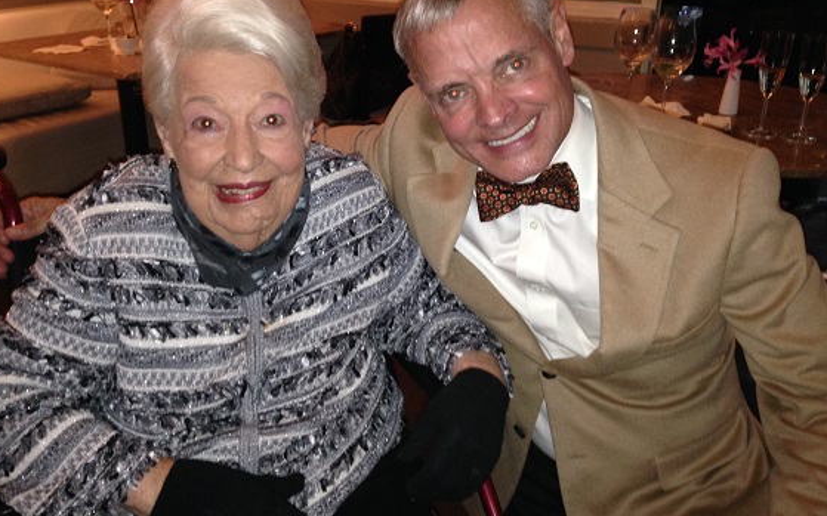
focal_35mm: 36
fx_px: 811
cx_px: 405
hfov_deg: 54.0
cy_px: 208
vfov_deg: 35.2
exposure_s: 1/16
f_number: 2.4
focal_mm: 4.12
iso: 200
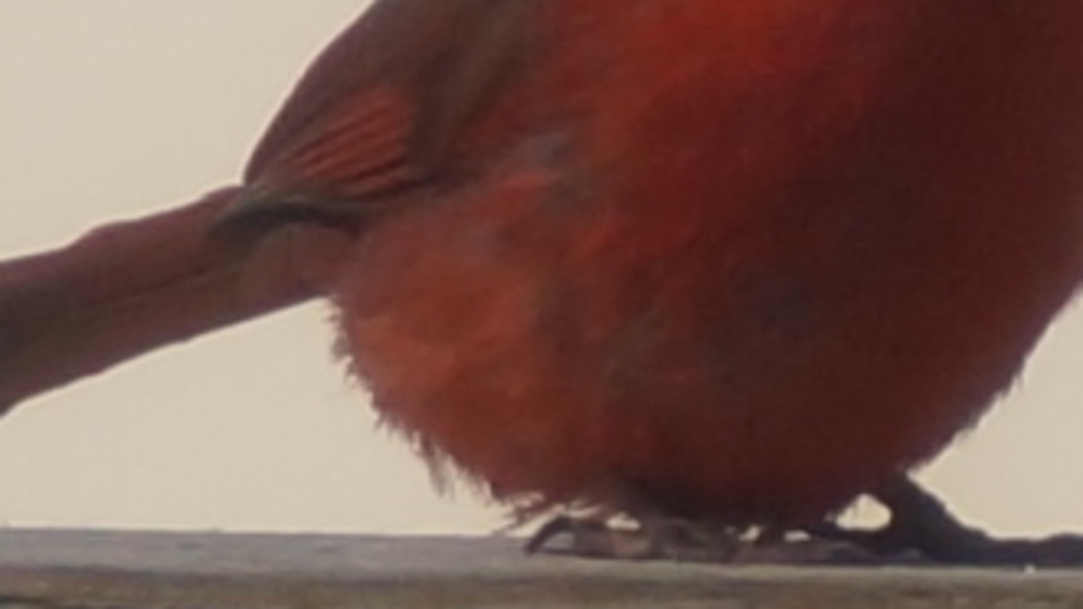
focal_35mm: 1186
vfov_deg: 1.0
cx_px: 797
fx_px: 34050
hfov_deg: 1.8
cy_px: 16
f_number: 6.3
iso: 250
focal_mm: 250
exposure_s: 1/400
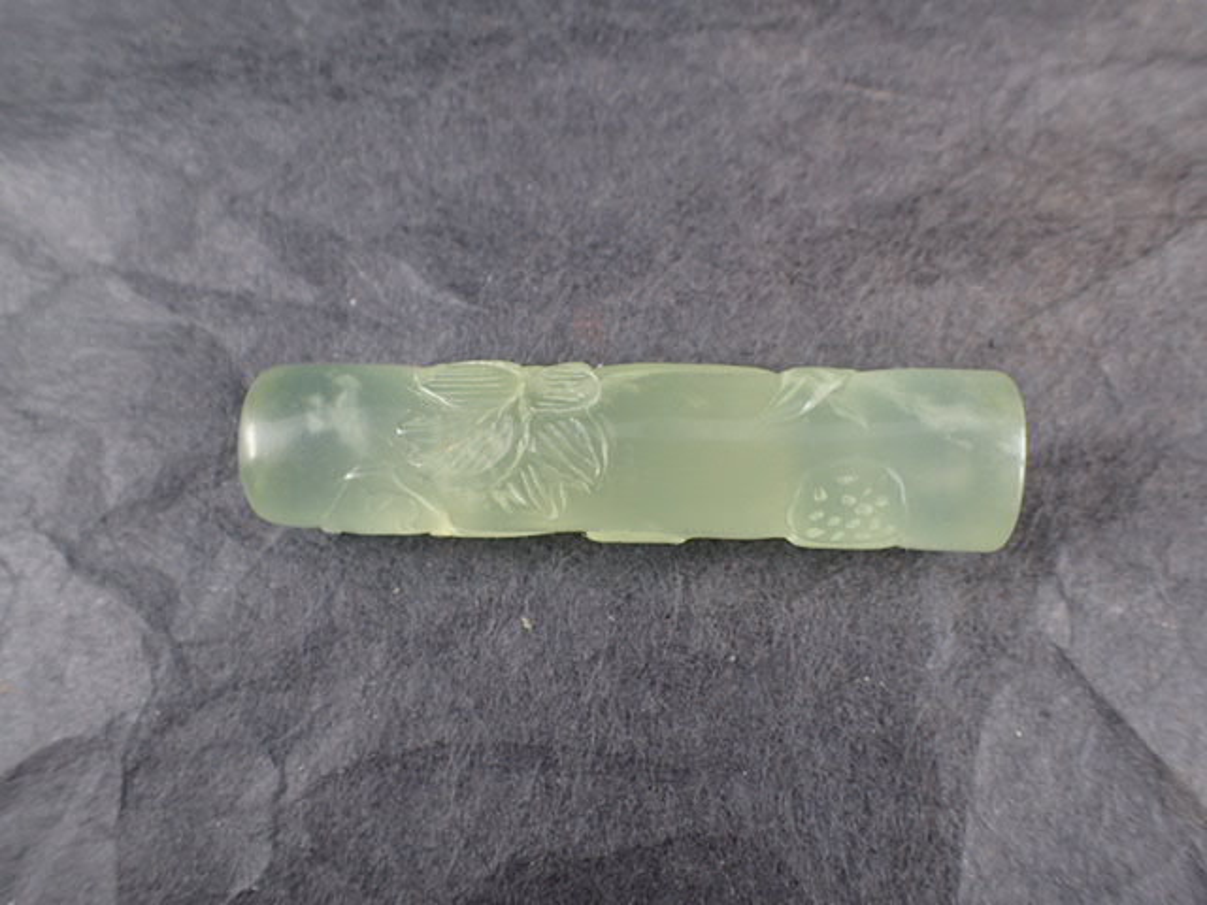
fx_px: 1046
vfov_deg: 46.8
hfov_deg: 60.0
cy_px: 452
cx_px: 604
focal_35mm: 30
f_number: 2.3
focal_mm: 5.5
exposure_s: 1/125
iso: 100
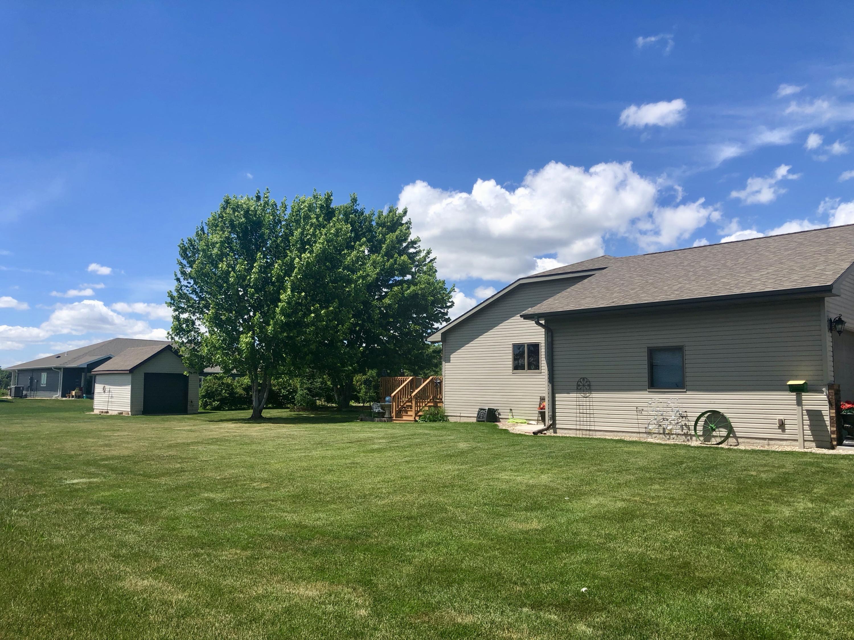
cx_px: 427
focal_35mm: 28
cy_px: 320
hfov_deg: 63.4
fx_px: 691
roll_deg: -1.2
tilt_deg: +5.7
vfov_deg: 49.7
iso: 20
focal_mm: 4
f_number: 1.8
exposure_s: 1/2000
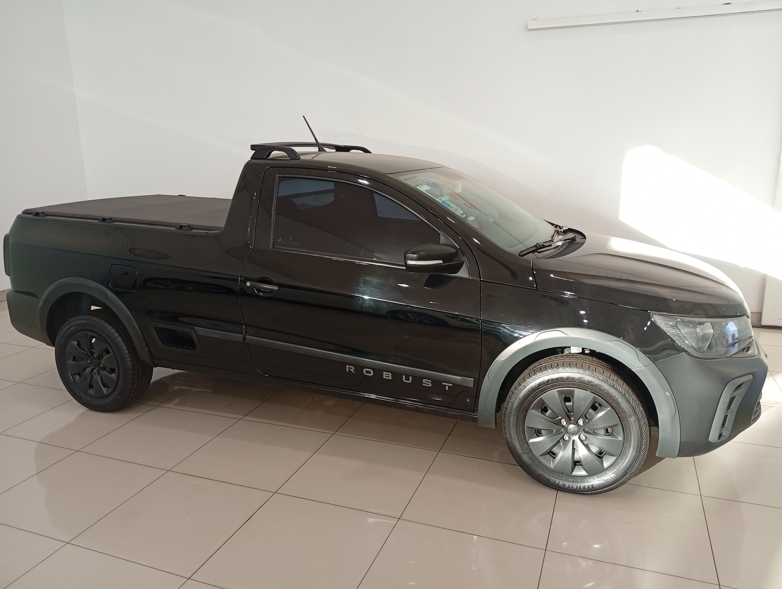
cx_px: 391
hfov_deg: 65.2
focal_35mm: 27
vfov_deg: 51.5
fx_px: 611
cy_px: 294
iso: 185
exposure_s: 1/60
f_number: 1.8
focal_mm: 3.98
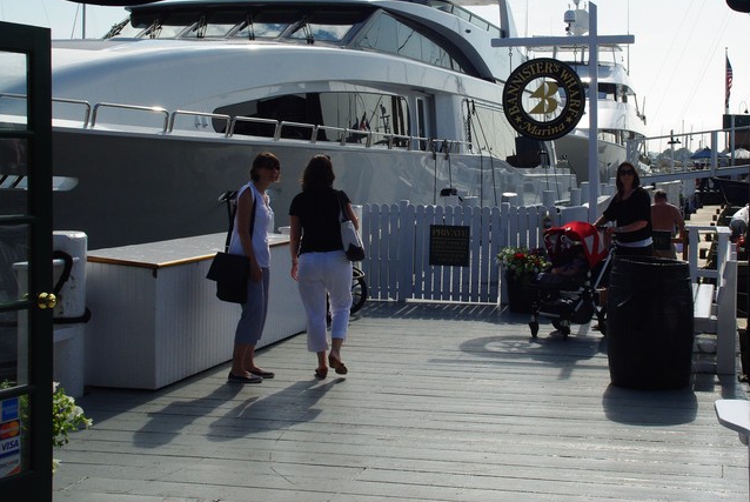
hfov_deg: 36.1
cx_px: 448
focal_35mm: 55
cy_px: 175
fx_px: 1147
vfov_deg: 24.6
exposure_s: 1/350
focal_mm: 26
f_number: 13
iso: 400
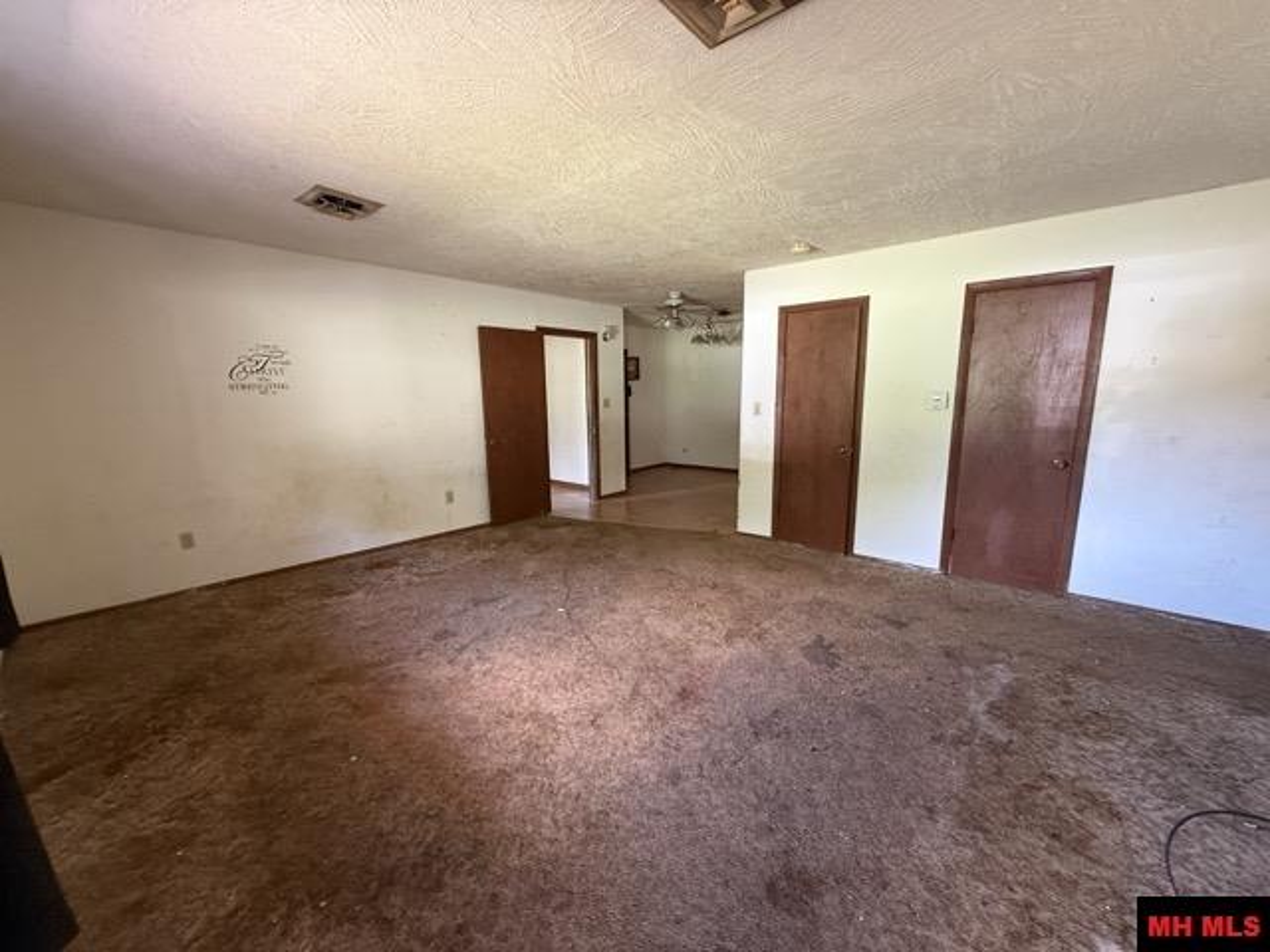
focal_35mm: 14
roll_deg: +0.7
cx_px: 635
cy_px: 476
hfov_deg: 102.1
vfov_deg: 85.7
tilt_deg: -9.3
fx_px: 514
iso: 500
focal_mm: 2.22
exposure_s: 1/60
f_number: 2.2
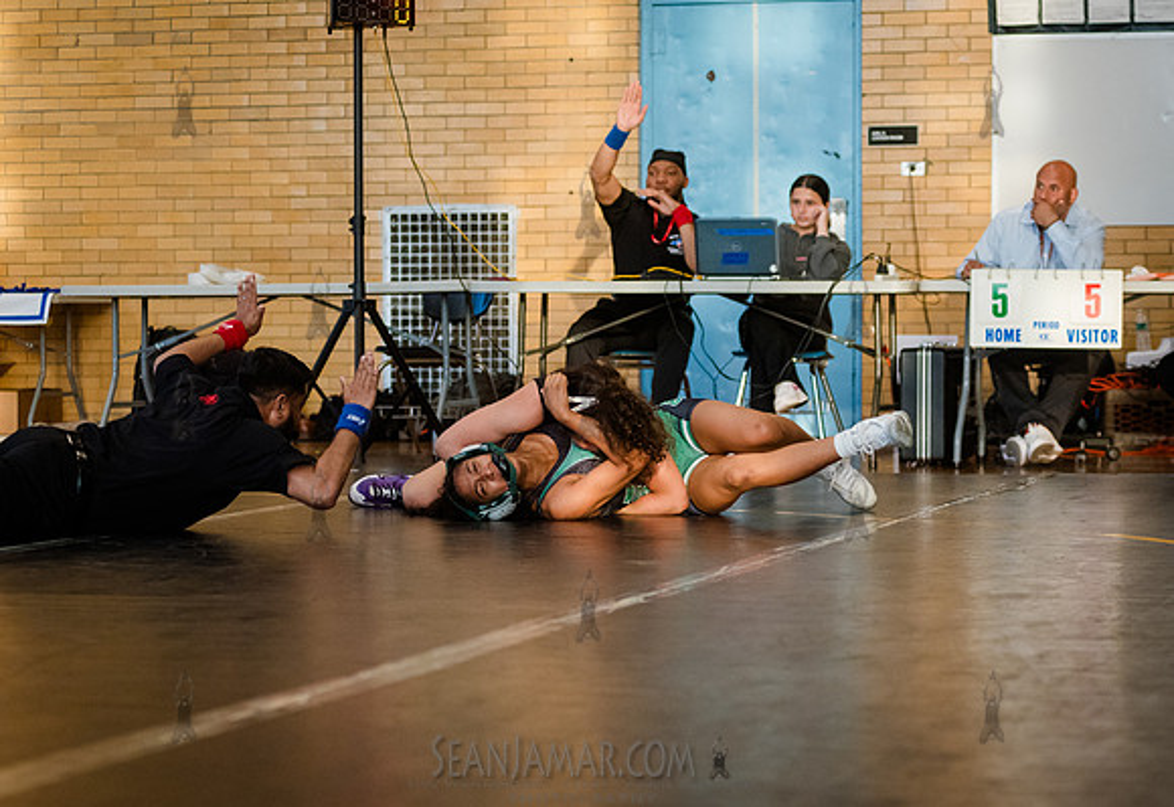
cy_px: 466
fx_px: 3105
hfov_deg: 21.4
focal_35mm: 94
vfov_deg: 14.8
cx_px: 699
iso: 4000
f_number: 3.5
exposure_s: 1/400
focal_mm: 80
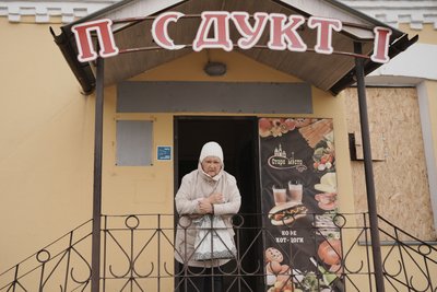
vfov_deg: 43.6
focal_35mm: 30
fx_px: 364
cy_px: 146
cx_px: 218
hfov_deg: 61.9
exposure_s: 1/323
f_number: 4.5
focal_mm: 30
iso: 50
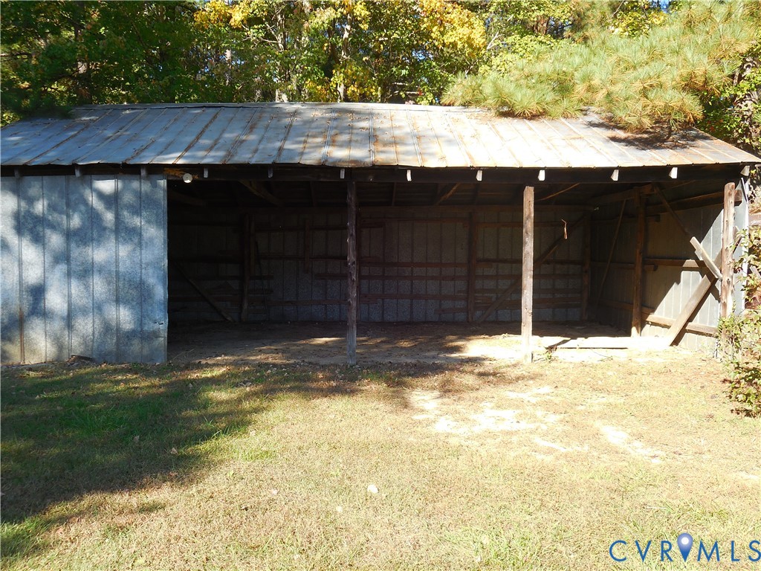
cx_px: 380
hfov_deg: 54.0
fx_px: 747
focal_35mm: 34
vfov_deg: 41.8
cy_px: 286
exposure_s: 1/200
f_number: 4.2
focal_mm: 6
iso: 125
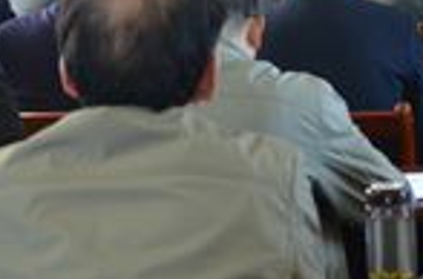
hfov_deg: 11.3
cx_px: 512
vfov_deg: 7.6
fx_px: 2093
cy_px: -62
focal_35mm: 179
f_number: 4.5
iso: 900
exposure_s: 1/30
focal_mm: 35
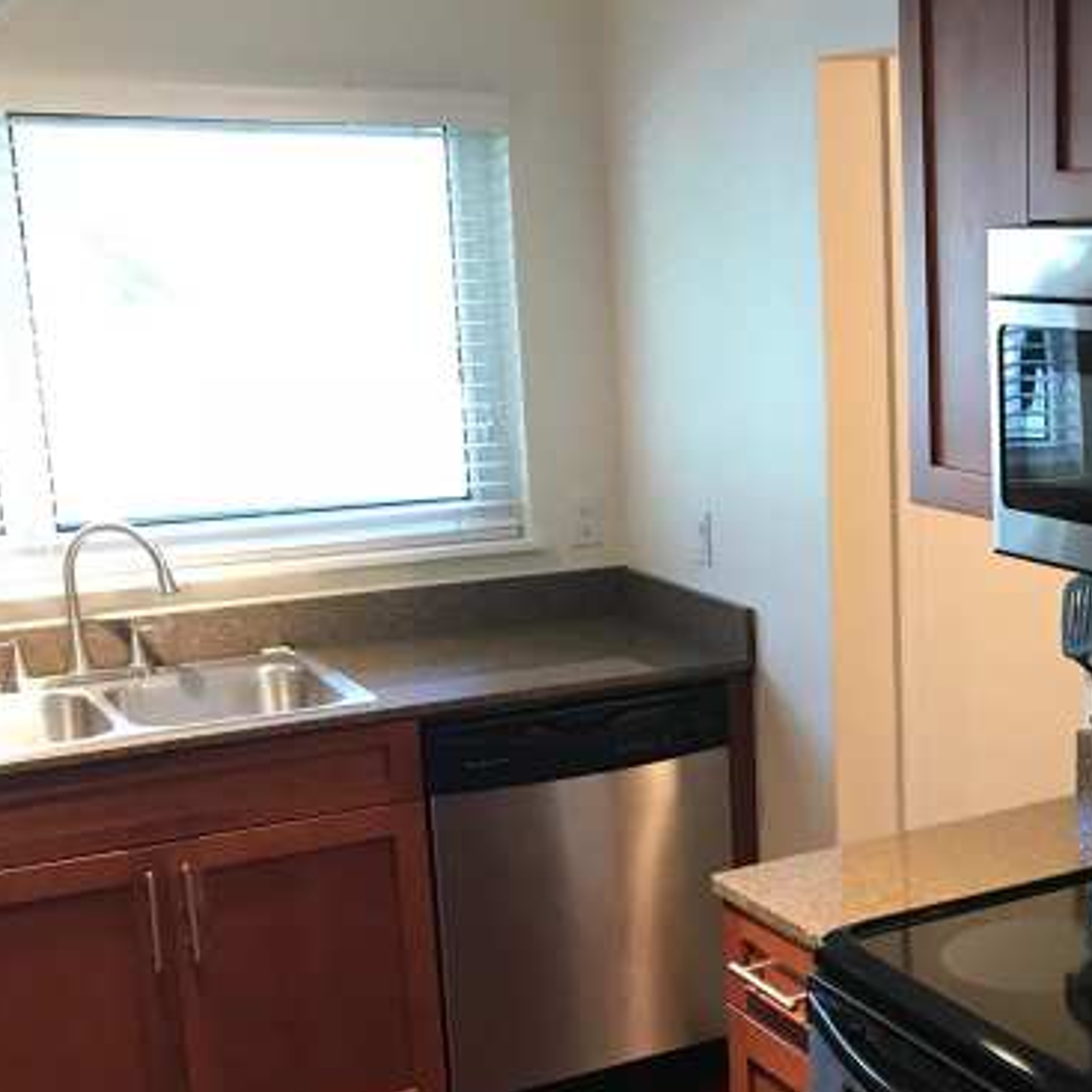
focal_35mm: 54
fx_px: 1927
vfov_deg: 31.5
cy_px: 675
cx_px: 1080
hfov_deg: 29.6
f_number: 1.8
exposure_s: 1/15
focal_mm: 3.99
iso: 64
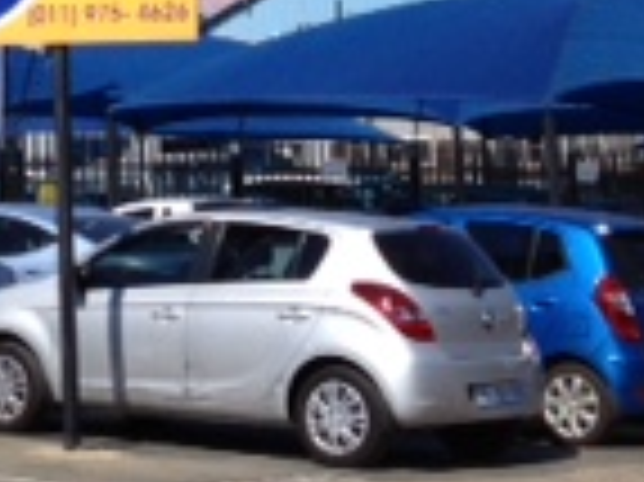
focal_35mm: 157
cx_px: -324
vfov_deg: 9.2
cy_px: -270
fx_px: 2918
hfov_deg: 12.0
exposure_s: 1/1905
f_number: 2.4
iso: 50
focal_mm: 4.28
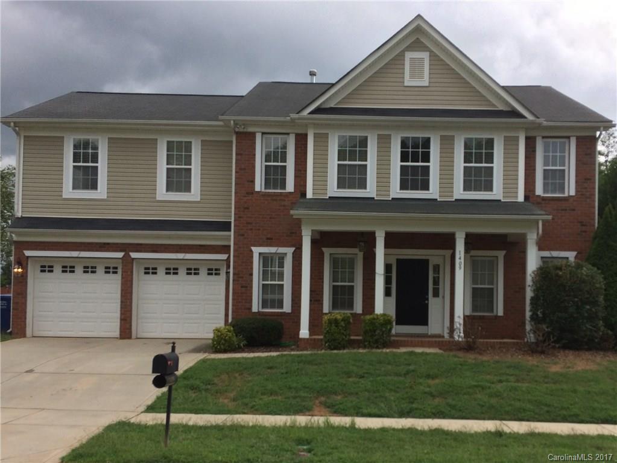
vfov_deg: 48.2
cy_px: 232
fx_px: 517
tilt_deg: +2.0
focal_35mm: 29
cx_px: 308
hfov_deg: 61.7
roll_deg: -0.7
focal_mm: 4.15
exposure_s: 1/456
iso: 32
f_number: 2.2
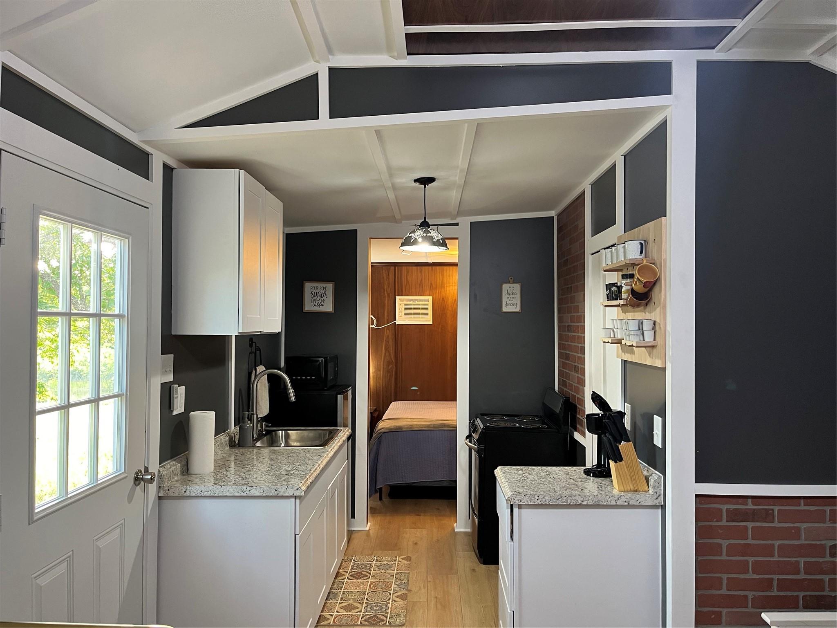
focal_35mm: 26
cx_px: 418
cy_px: 314
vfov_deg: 53.1
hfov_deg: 67.3
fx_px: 629
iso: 250
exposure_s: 1/60
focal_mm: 5.1
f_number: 1.6
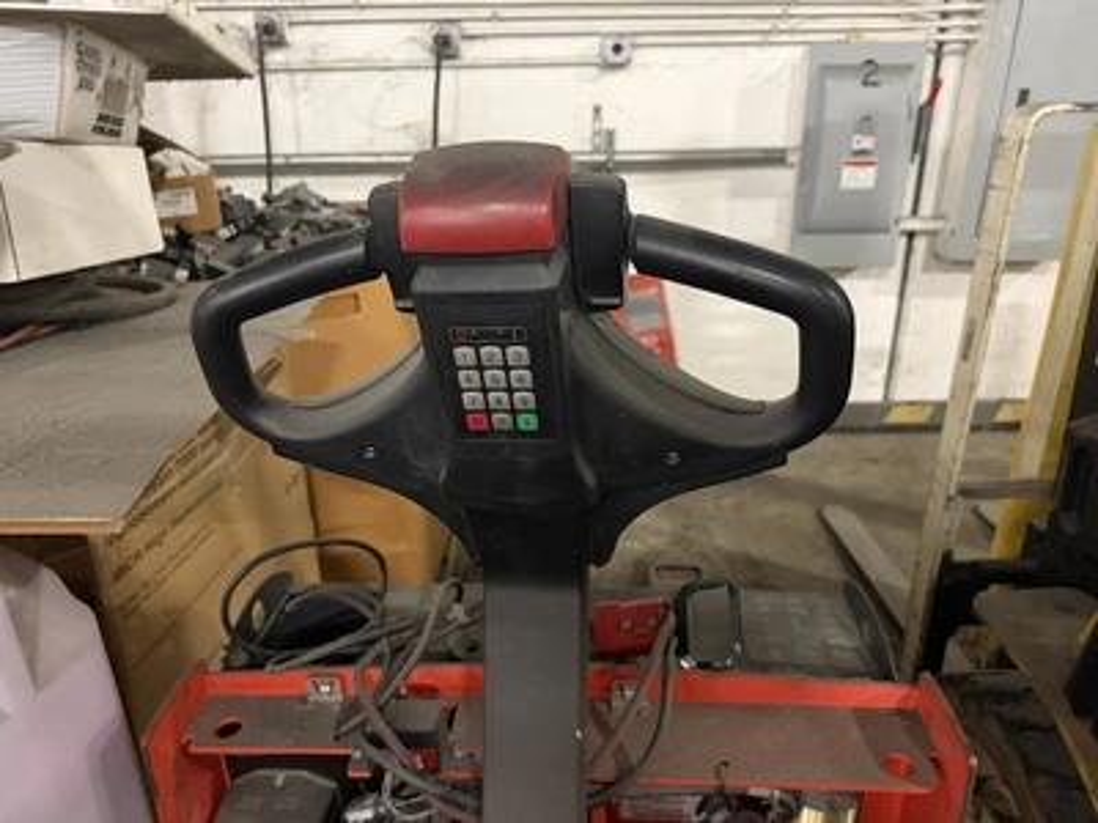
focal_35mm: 24
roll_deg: +1.4
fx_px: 761
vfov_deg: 56.8
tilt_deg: -24.6
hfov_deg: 71.6
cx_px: 549
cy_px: 412
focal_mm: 6.76
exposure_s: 1/30
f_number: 1.78
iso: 800
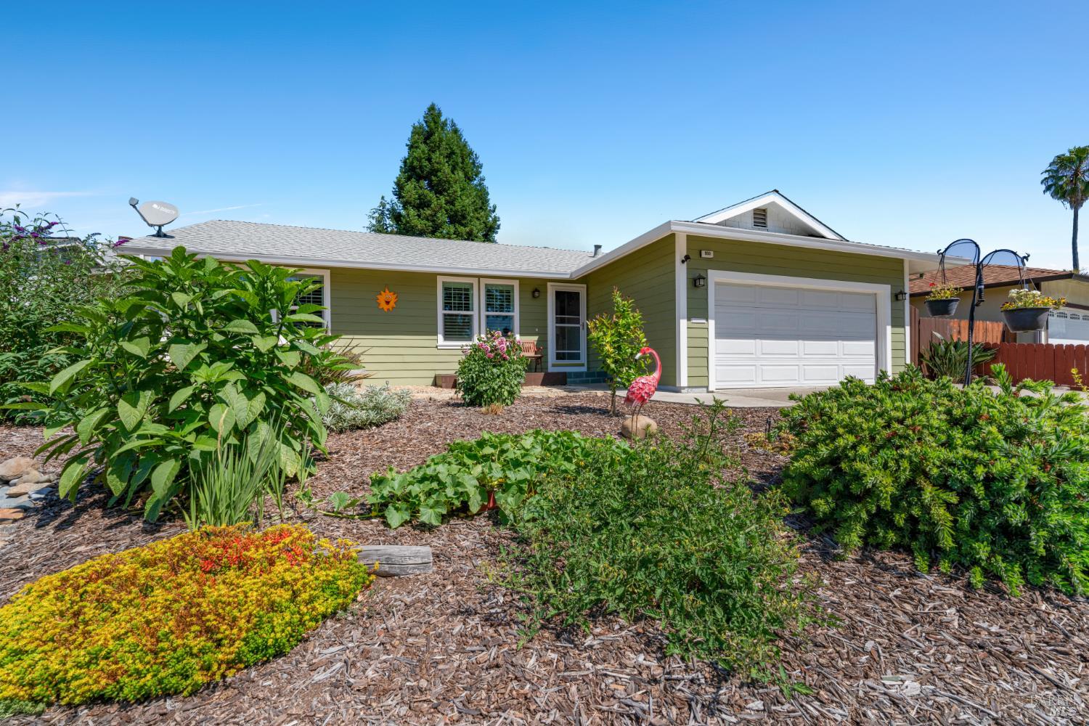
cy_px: 363
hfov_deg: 104.3
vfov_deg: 81.2
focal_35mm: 14
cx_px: 544
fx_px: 423
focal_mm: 14
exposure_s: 1/320
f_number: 10
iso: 200
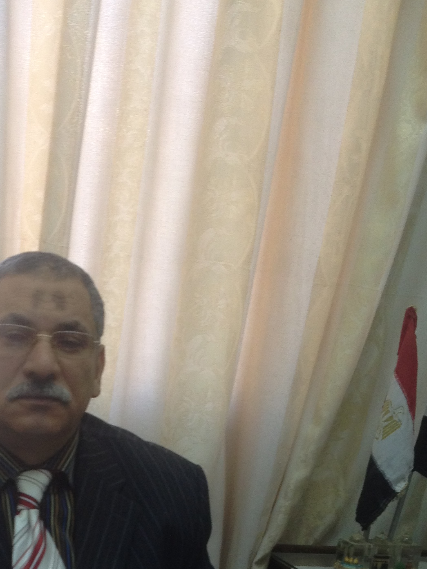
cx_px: 62
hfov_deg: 17.8
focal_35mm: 82
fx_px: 1348
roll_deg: -4.9
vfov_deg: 22.8
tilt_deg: -19.0
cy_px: 588
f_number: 2.4
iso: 64
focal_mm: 4.28
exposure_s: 1/60
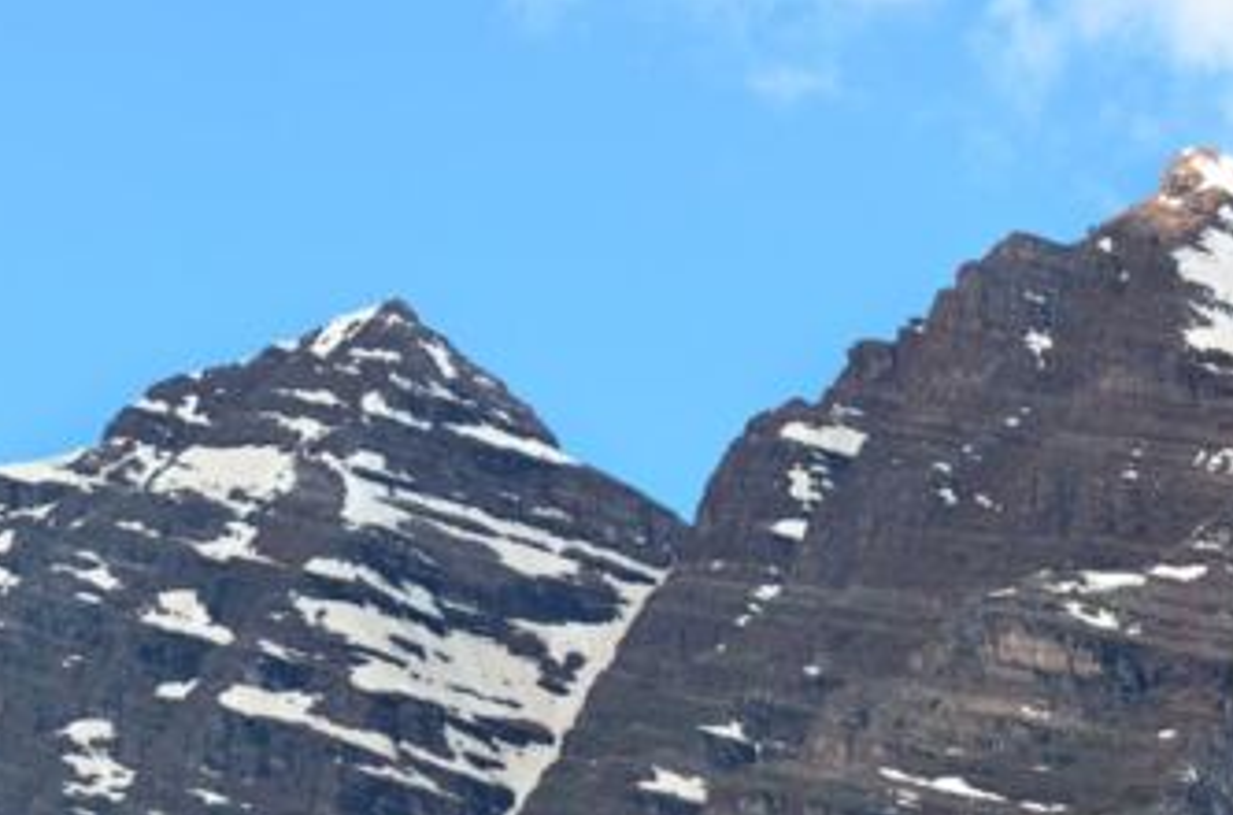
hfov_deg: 6.8
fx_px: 10347
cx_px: 685
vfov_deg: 4.5
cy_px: 658
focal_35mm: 303
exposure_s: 1/100
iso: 200
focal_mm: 105
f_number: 16
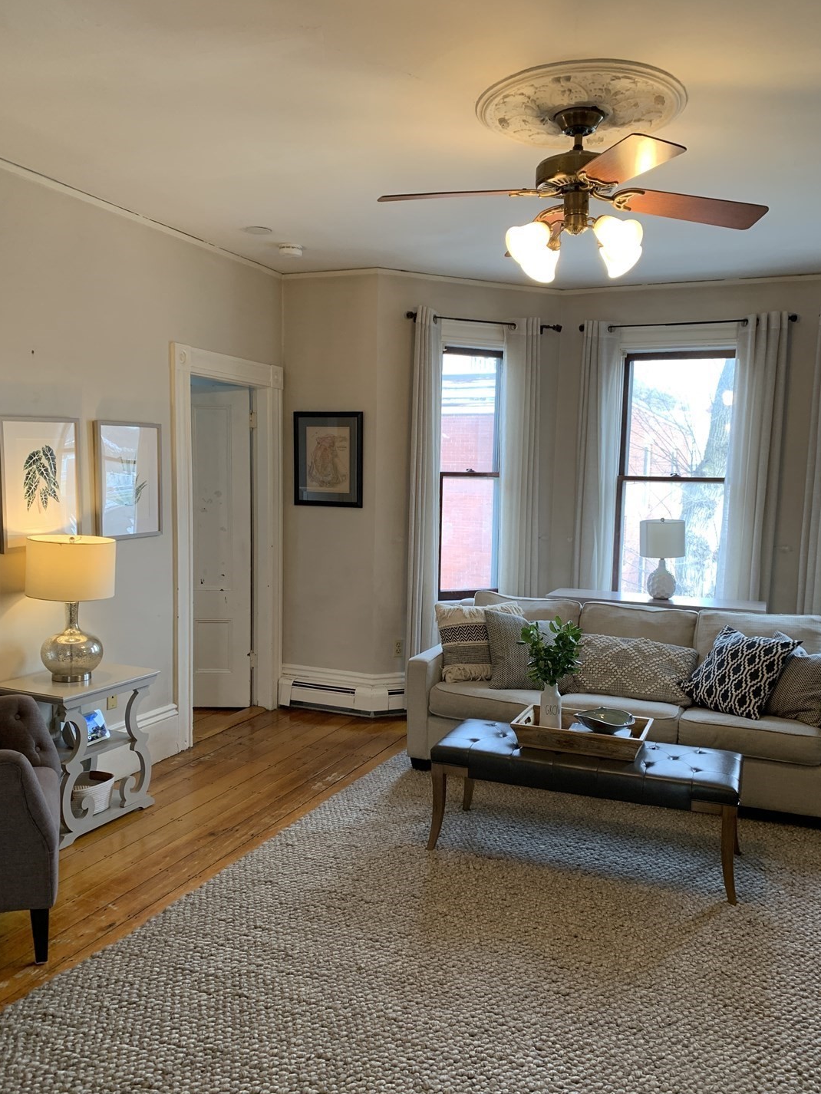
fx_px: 885
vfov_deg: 63.4
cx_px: 414
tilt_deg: -5.0
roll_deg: -1.2
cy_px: 582
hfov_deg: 49.8
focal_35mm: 28
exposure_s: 1/60
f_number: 1.8
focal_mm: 4.25
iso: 80
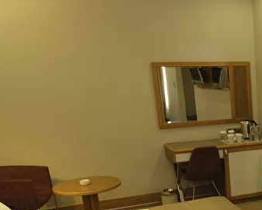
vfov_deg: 27.9
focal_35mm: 51
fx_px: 395
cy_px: 212
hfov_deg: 31.5
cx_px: 305
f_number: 20
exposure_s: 13
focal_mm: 10
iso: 200
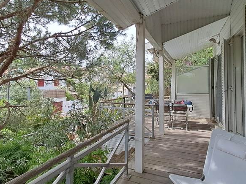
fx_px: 156
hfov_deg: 76.4
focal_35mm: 22
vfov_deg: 60.9
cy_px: 82
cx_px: 118
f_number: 2.2
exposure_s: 1/572
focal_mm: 1.64
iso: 40
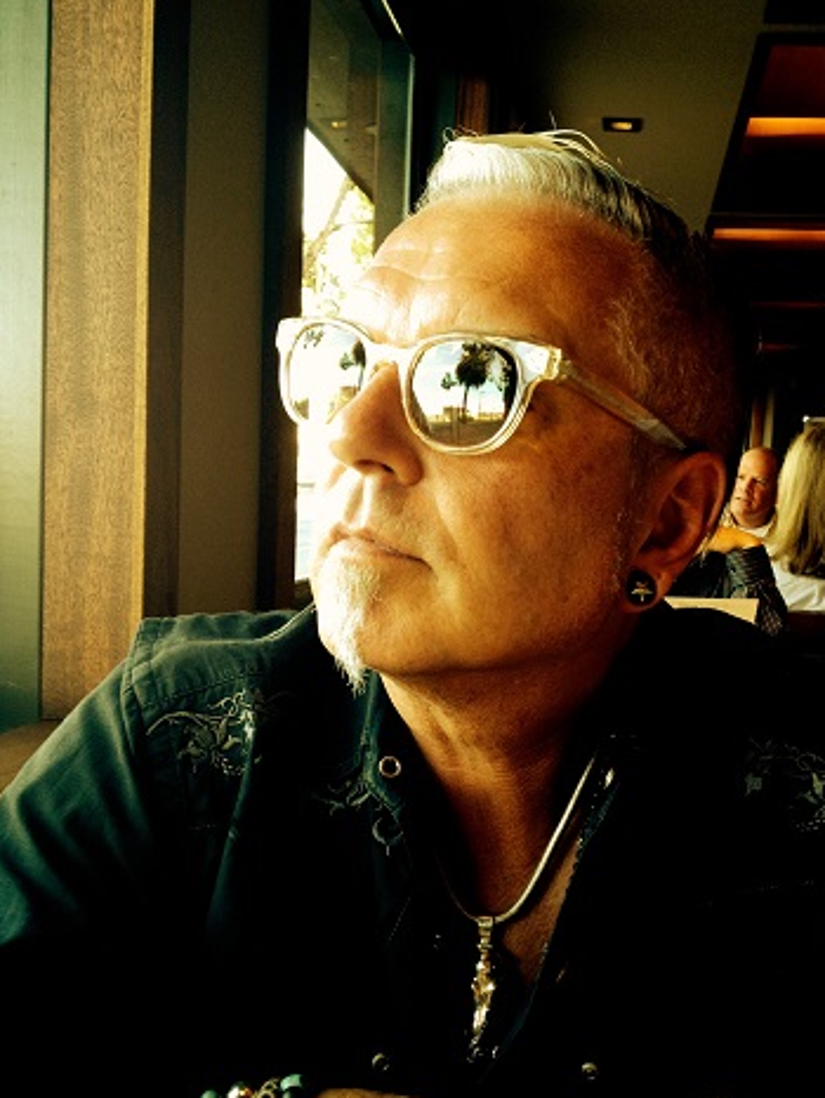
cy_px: 600
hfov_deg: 35.9
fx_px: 1270
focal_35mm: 40
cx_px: 469
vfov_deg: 46.7
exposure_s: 1/24
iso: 50
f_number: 2.4
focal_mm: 4.28
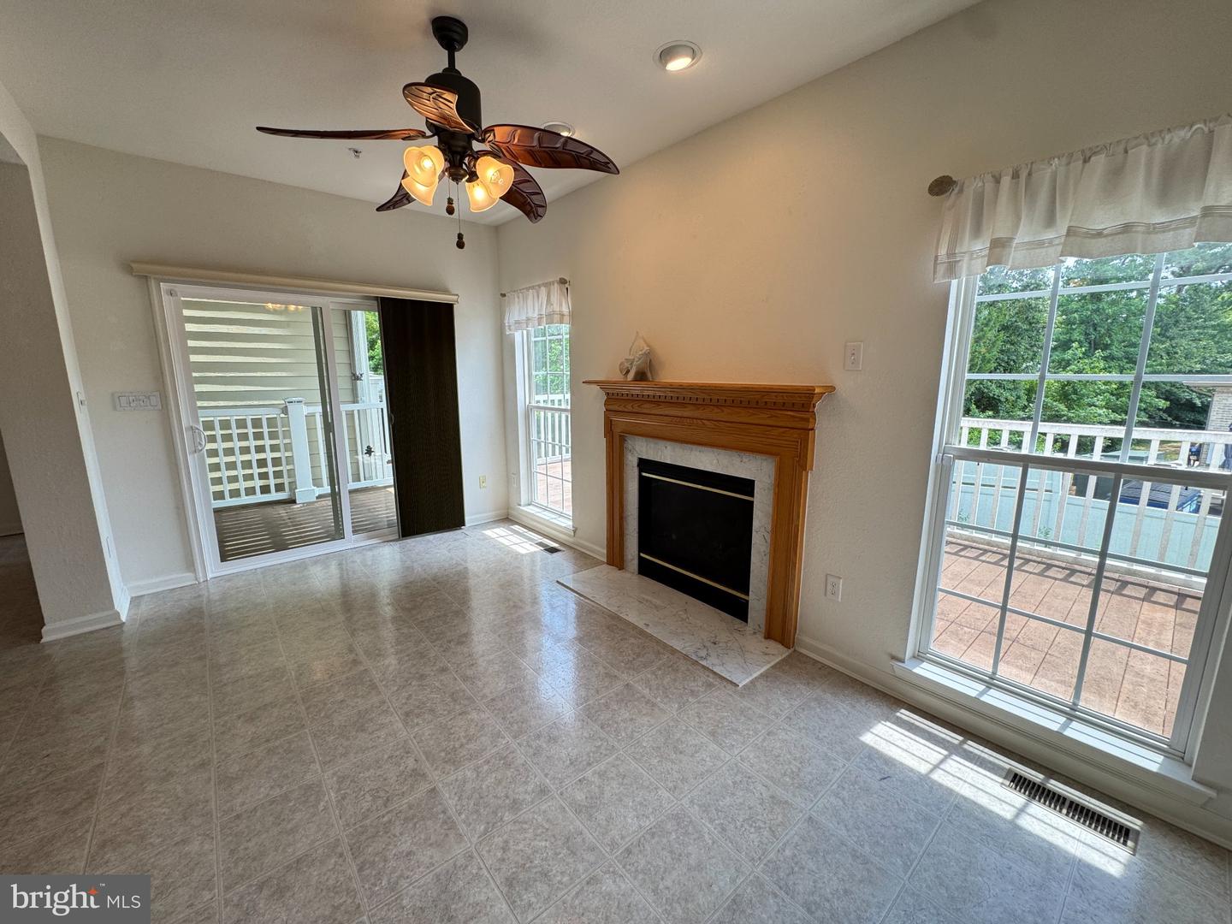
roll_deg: +0.2
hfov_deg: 102.1
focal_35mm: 14
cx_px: 616
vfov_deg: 85.7
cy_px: 462
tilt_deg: -11.3
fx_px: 498
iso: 64
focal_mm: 2.22
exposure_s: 1/120
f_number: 2.2
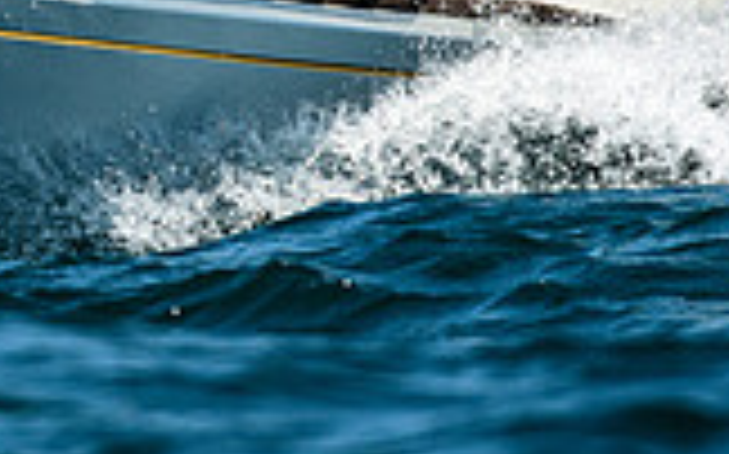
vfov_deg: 0.6
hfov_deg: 1.0
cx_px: 86
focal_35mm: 2191
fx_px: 43500
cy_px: -209
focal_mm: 400
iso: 400
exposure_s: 1/2500
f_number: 5
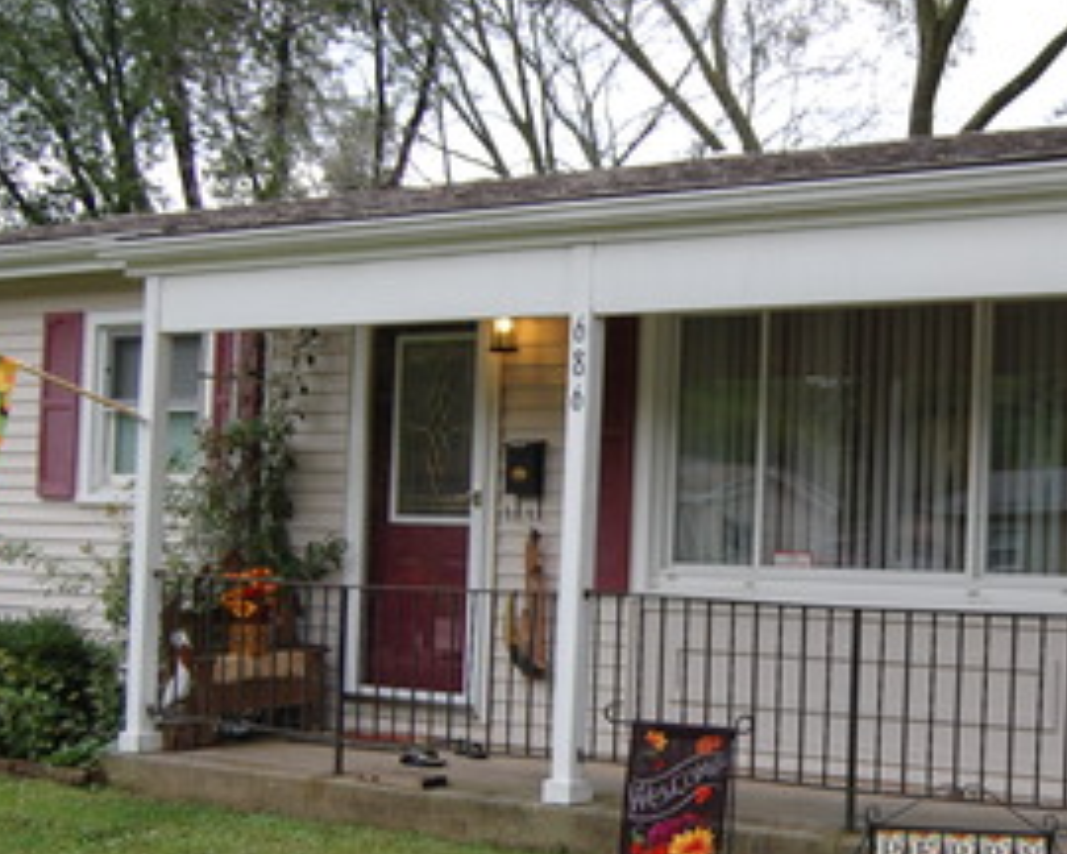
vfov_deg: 25.3
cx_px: 901
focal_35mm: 60
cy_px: 534
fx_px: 1895
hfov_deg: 30.4
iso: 400
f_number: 3.5
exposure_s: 1/320
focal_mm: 18
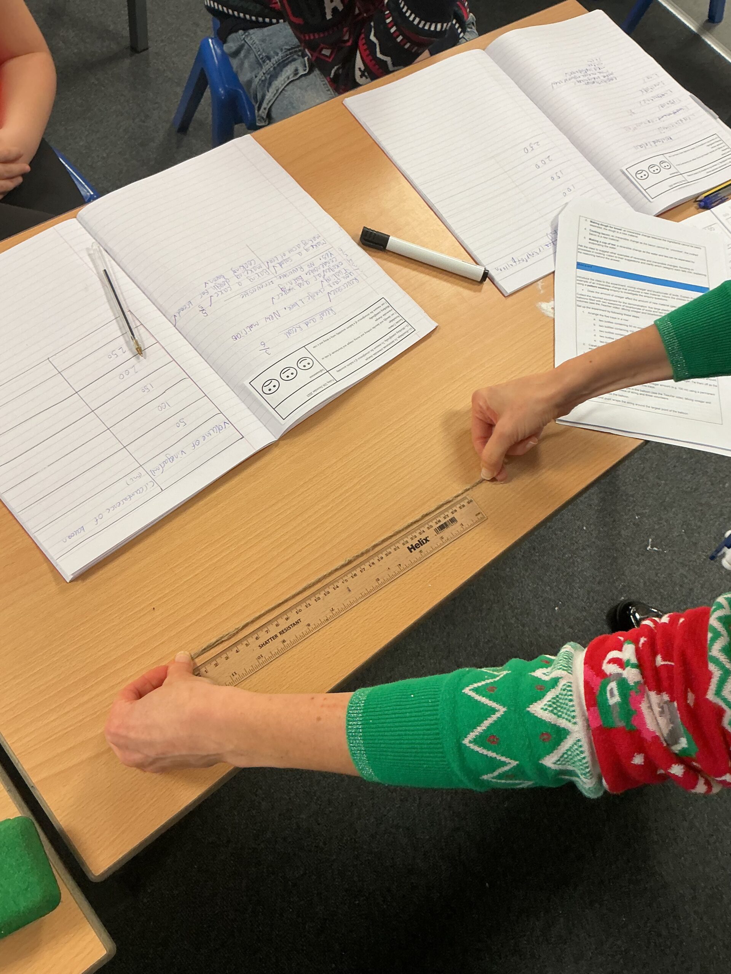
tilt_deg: -63.7
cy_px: 487
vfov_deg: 61.7
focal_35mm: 29
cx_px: 366
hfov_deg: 48.2
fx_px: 817
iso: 64
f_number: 1.8
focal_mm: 3
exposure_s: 1/60
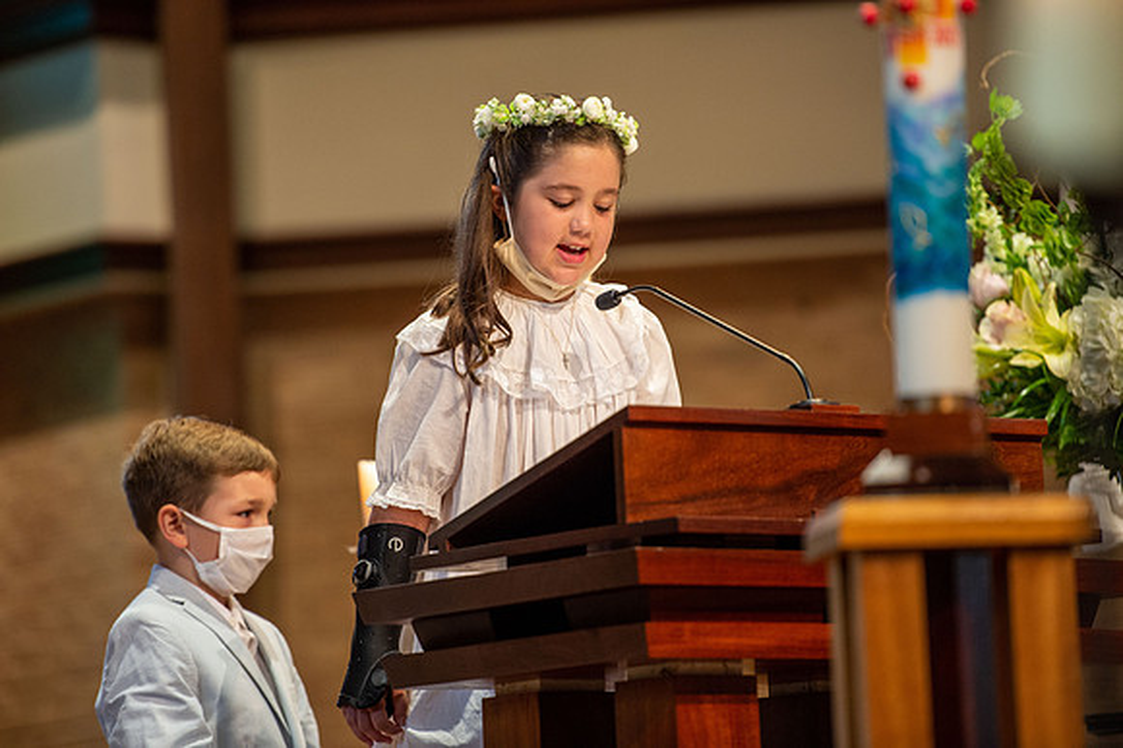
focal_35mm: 200
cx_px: 562
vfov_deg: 6.9
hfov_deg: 10.3
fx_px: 6235
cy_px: 374
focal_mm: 200
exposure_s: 1/125
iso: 1600
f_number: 2.8
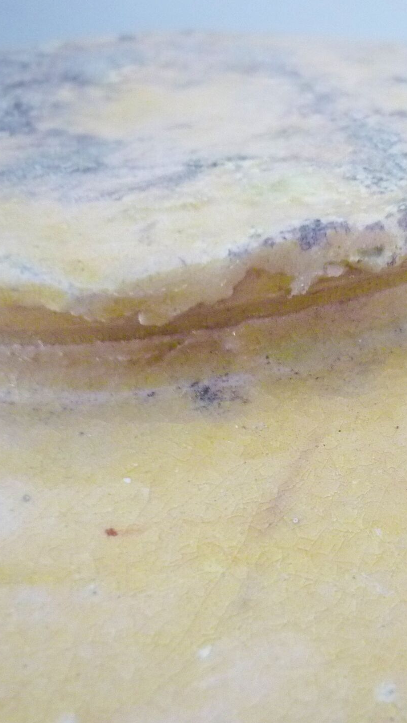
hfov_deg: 23.6
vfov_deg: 41.3
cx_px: 328
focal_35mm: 50
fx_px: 959
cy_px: 357
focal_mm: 5.5
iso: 400
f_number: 2.8
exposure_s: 1/10
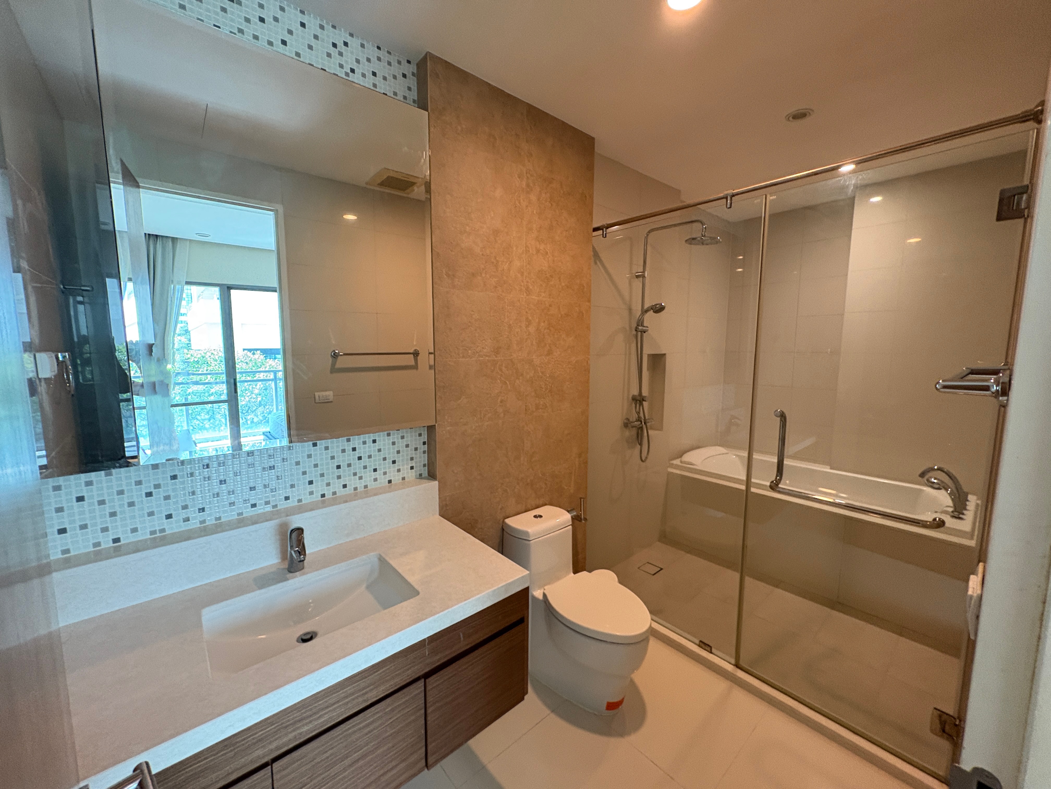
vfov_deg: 85.7
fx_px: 425
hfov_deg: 102.1
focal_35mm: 14
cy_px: 394
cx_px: 526
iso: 320
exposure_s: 1/50
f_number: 2.2
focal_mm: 2.22
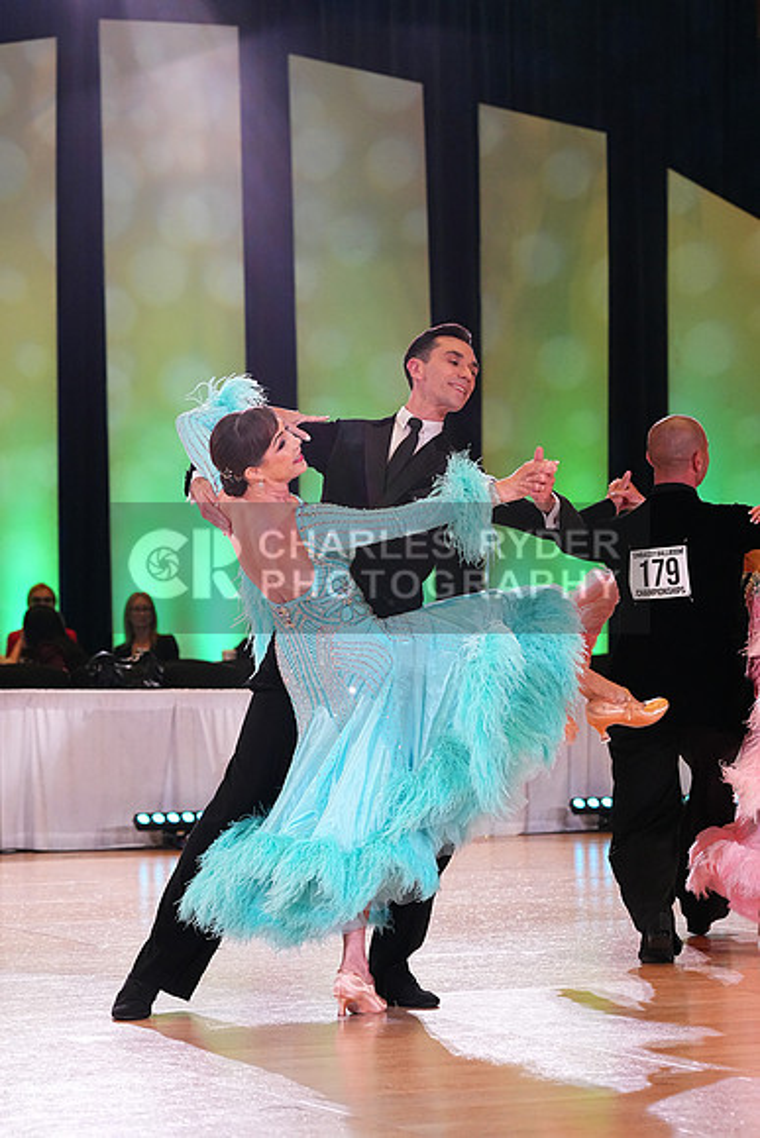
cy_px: 569
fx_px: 3544
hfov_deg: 12.2
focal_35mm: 112
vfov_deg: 18.3
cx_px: 380
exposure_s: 1/320
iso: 4000
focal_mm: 112
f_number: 5
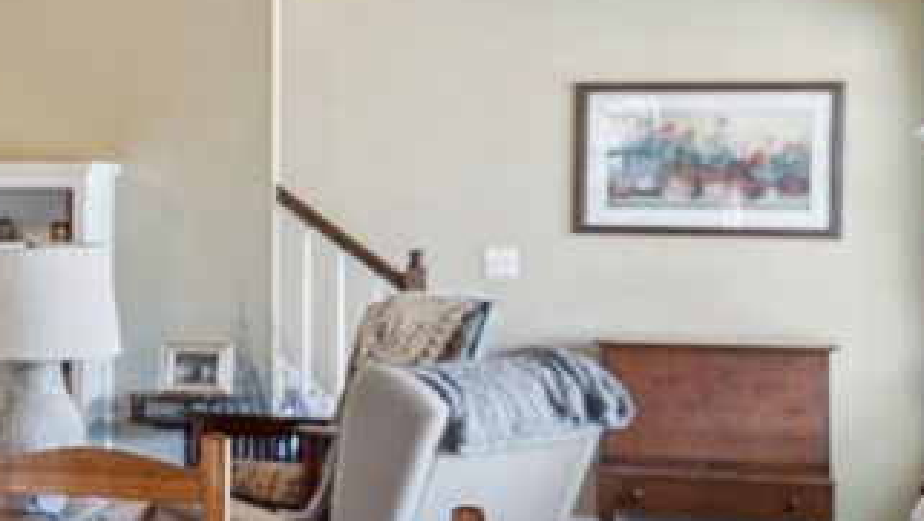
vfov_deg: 13.0
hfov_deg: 18.3
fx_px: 2280
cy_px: 137
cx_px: -708
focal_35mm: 93
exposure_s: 1/30
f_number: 2.8
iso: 400
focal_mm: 14
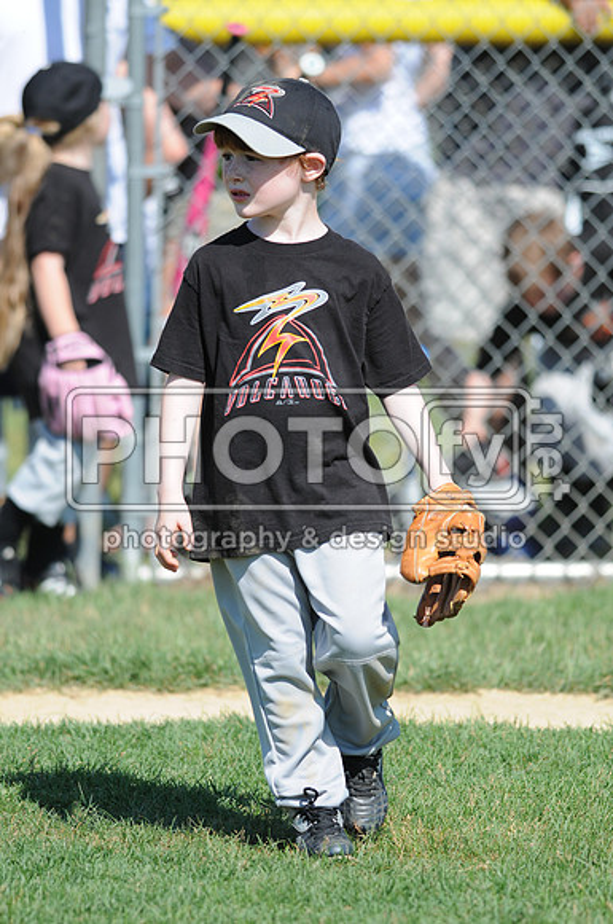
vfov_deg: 4.6
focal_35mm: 450
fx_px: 11527
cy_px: 462
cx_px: 306
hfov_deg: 3.0
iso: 200
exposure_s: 1/1250
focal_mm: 300
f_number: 4
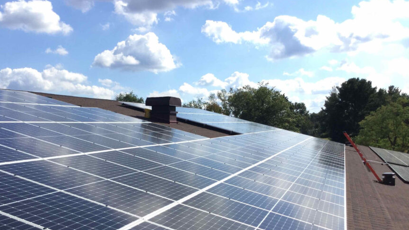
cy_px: 175
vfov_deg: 29.2
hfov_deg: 50.4
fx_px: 434
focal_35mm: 40
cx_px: 178
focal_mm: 3.3
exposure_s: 1/936
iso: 25
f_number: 2.4
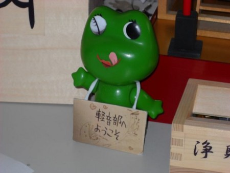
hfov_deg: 13.6
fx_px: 964
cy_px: 86
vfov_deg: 10.2
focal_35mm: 145
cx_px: 115
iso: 64
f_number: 6.7
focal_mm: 24.03
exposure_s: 1/60
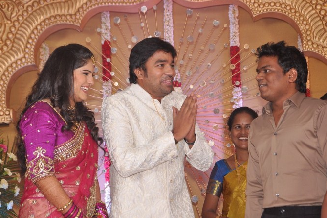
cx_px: 163
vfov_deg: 11.2
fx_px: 1107
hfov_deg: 16.8
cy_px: 109
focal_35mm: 122
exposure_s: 1/125
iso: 400
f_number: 10
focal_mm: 80
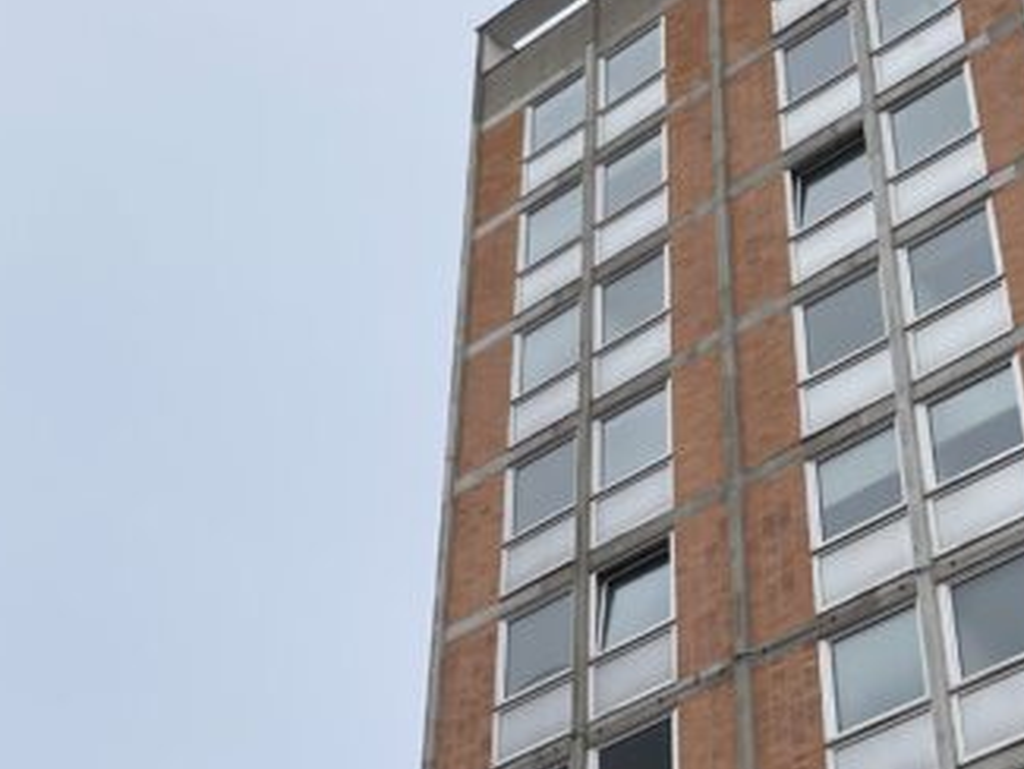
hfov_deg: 22.5
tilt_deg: +53.8
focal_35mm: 82
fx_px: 2427
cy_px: -240
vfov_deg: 16.9
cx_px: -95
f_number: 1.6
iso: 32
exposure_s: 1/3205
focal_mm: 4.2
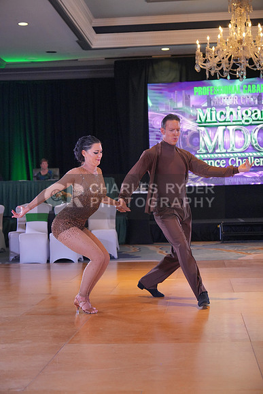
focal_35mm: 70
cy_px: 197
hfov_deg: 19.5
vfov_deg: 28.8
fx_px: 767
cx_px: 132
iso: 4000
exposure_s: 1/400
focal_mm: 70
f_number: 4
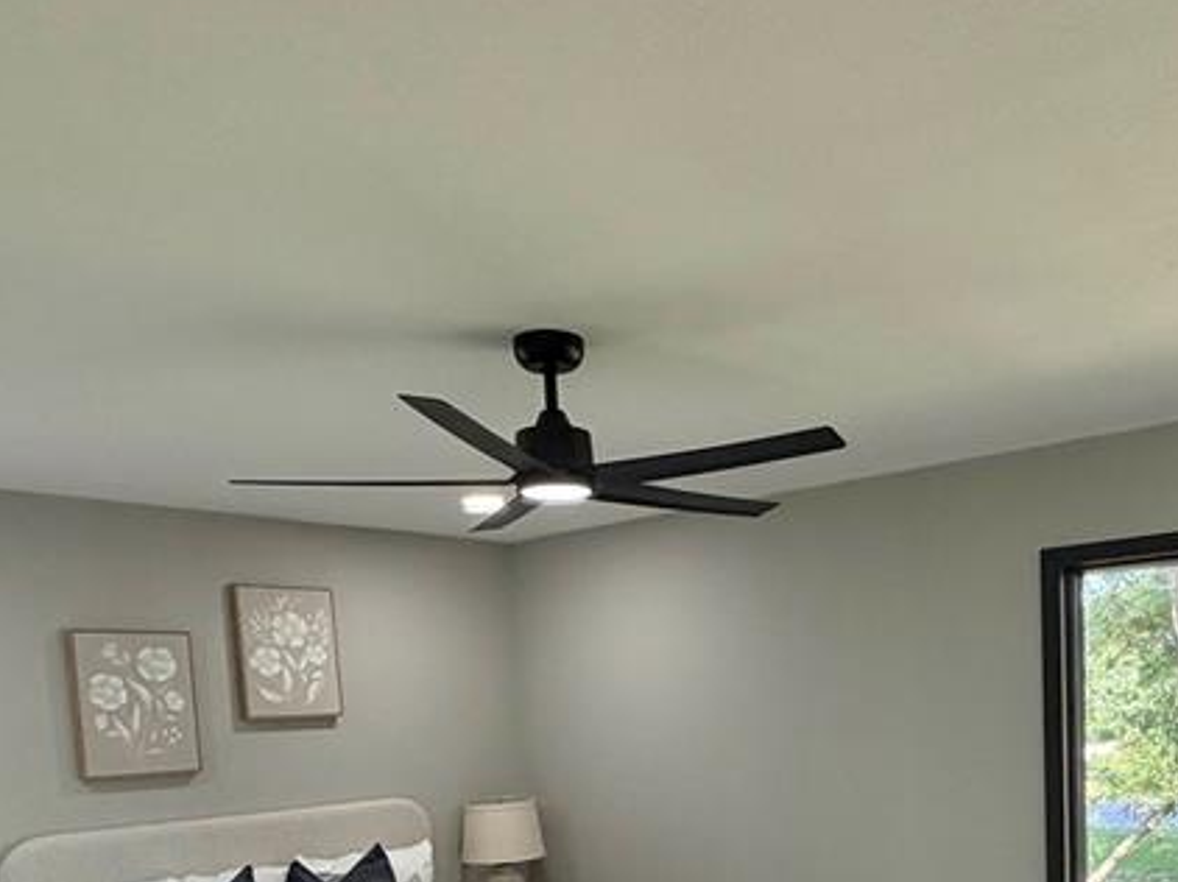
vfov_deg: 38.5
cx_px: 748
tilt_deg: -6.3
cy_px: 815
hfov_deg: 53.3
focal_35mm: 34
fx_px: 1156
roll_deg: +2.6
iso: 125
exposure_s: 1/121
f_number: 2.2
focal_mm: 2.22
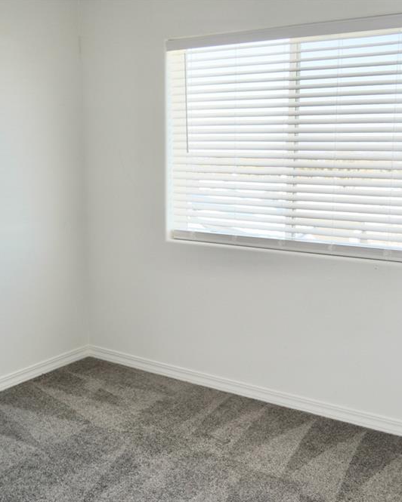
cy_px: 256
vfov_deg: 46.8
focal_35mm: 39
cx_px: 216
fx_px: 580
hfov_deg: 38.2
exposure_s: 1/125
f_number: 5
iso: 100
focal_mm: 18
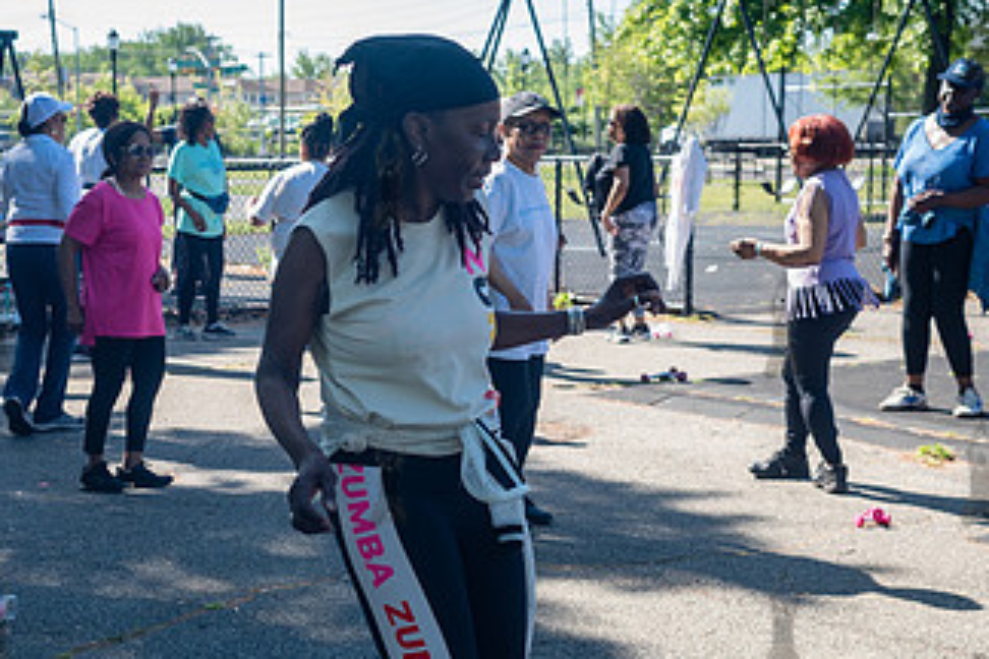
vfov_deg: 19.9
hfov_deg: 29.5
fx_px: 1868
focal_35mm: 68
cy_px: 469
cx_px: 346
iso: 200
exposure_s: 1/500
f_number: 4.5
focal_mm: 35
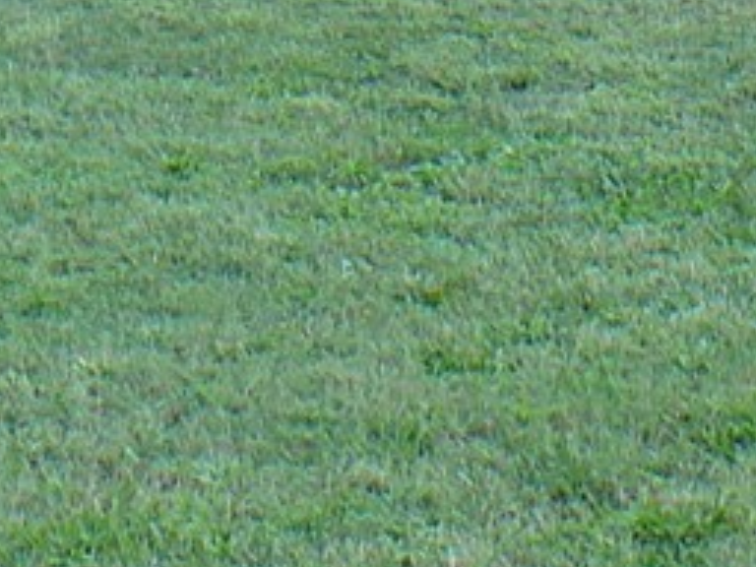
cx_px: 537
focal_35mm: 172
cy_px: -50
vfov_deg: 8.6
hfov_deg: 11.5
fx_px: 3756
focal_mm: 6.4
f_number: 3.2
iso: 80
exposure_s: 1/60
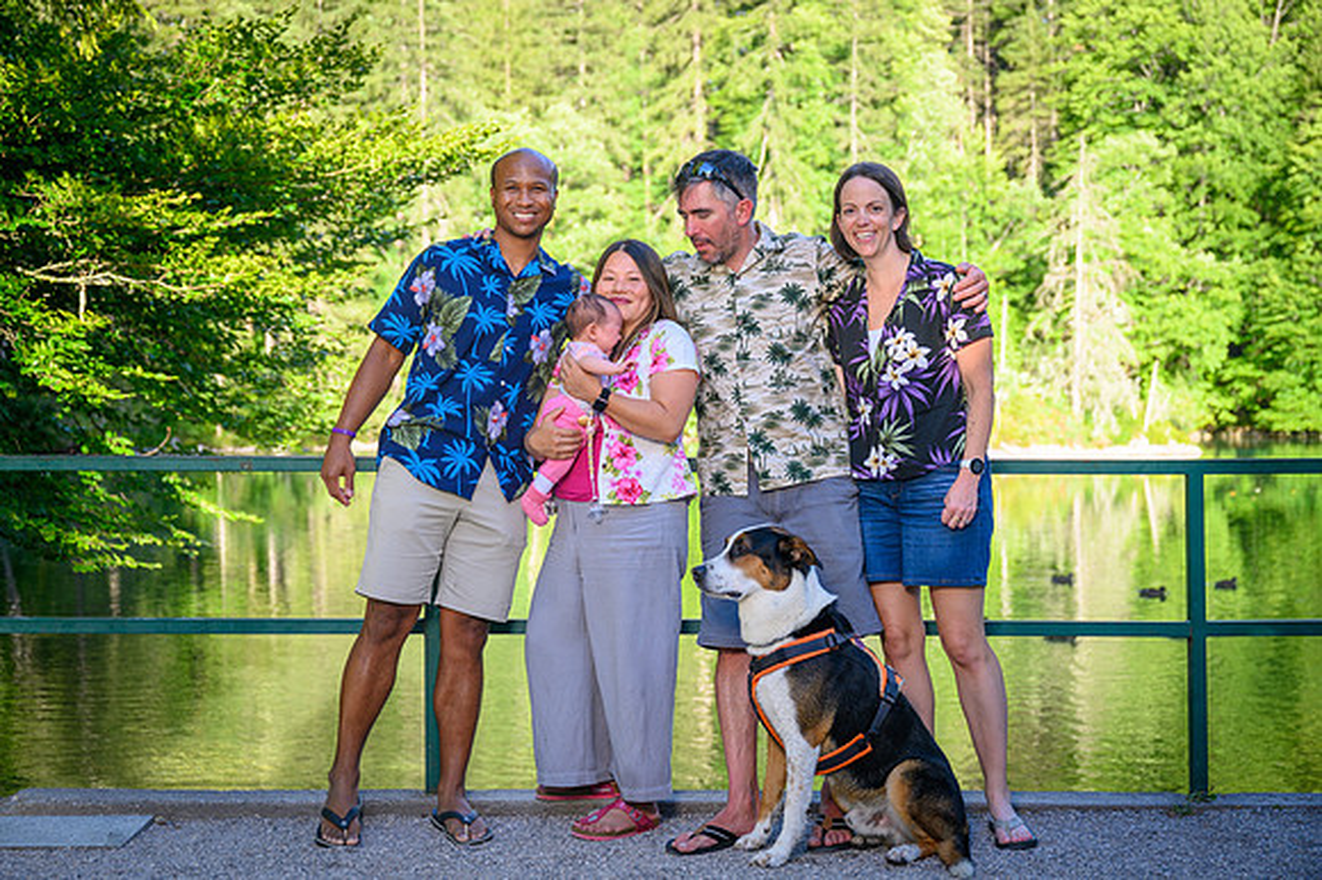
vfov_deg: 27.8
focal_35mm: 48
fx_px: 1776
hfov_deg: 40.8
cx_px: 661
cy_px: 440
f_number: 3.2
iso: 100
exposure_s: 1/640
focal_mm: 47
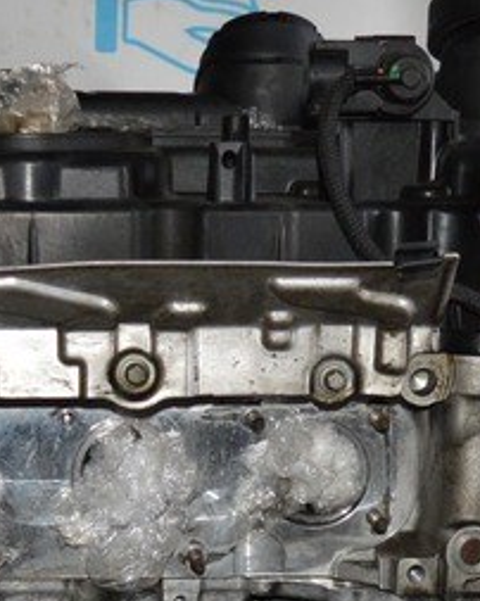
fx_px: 2027
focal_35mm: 114
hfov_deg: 13.4
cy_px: 688
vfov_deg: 16.3
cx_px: 64
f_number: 3.8
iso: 720
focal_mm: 20
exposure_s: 1/60
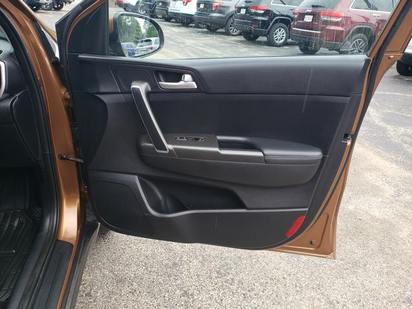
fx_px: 309
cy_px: 154
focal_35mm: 26
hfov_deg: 67.3
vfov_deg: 53.1
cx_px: 206
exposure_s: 1/120
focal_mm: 4.3
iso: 50
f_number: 2.4
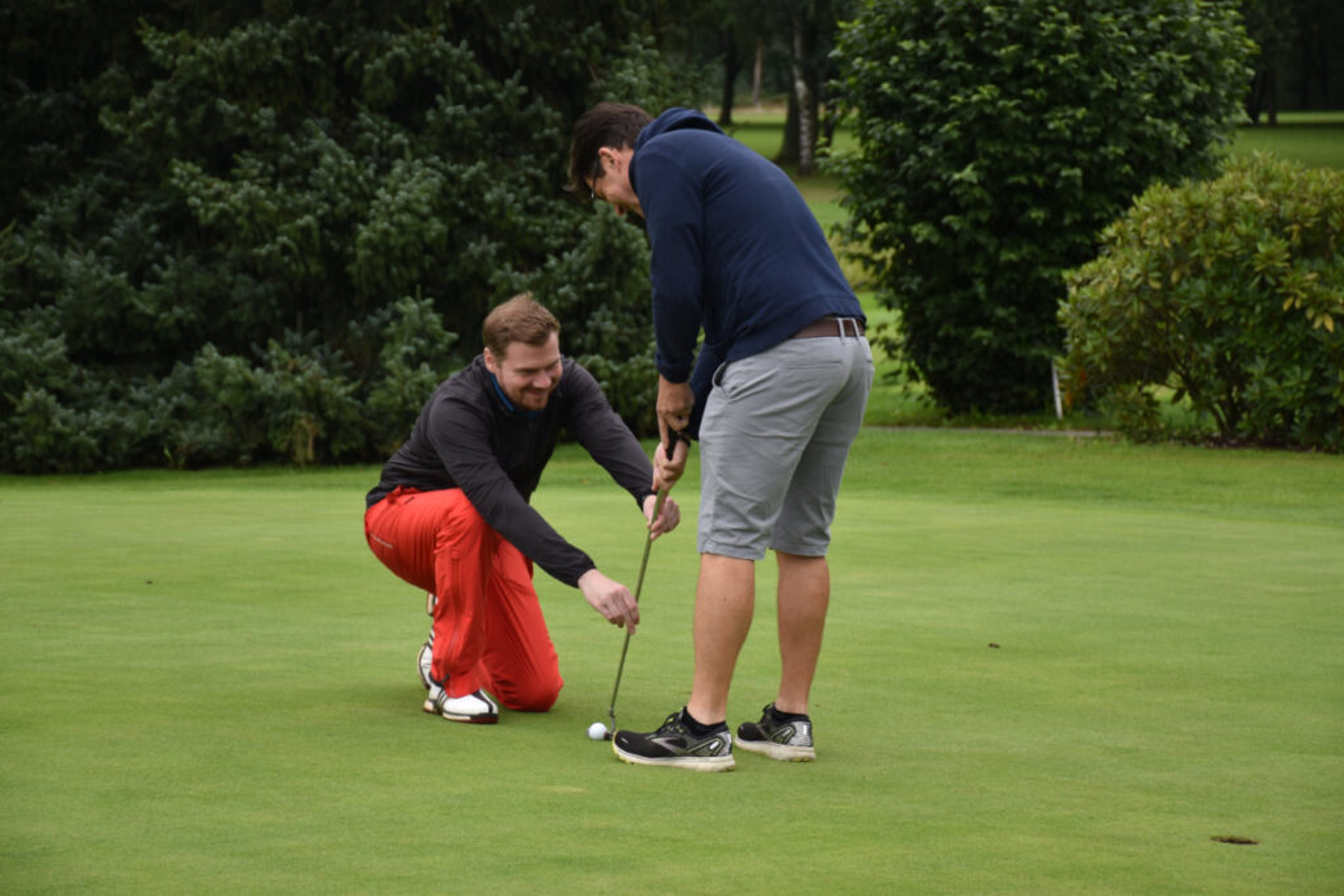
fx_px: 4480
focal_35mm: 120
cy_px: 448
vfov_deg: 11.4
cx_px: 672
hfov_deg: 17.1
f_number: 5.6
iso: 100
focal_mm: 80
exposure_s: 1/125
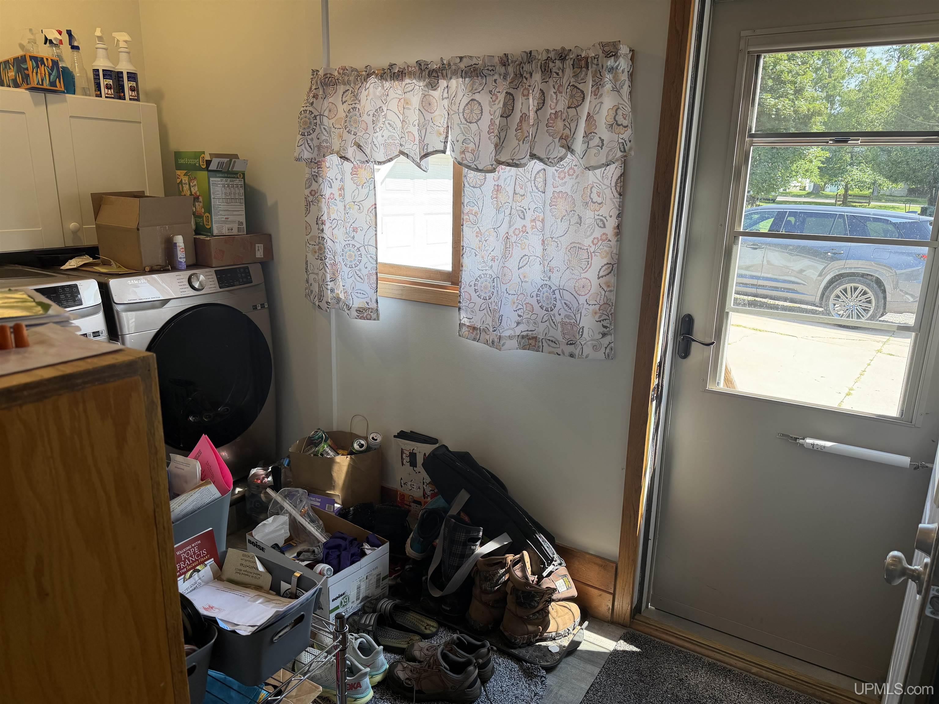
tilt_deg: -14.9
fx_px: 651
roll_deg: -1.9
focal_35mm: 24
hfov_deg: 71.6
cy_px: 352
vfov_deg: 56.8
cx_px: 470
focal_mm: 6.76
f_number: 1.78
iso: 64
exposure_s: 1/184
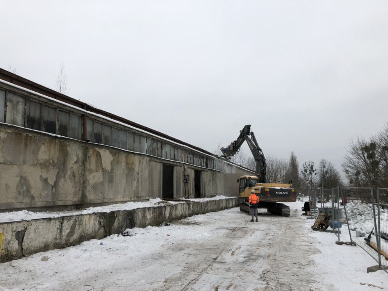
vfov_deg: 49.7
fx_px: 314
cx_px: 194
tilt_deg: +9.6
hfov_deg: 63.4
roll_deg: +2.1
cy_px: 146
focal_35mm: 28
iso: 20
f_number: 1.8
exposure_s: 1/289
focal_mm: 4
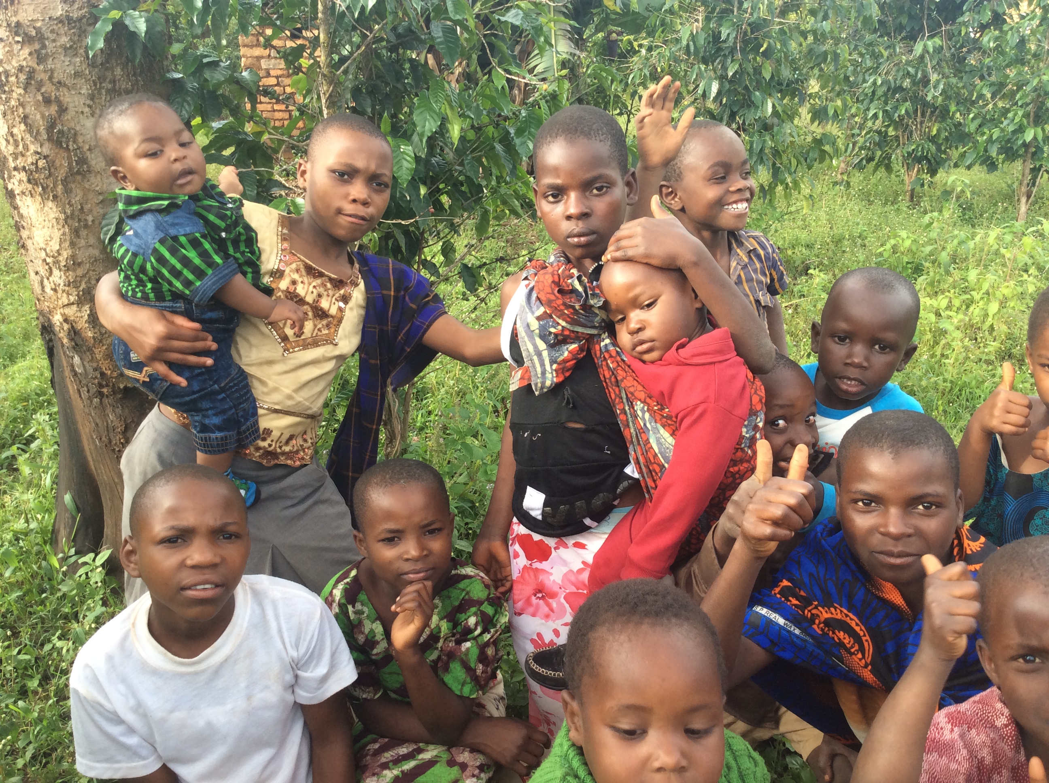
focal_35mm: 32
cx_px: 524
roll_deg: +1.5
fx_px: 968
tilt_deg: -20.2
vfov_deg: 44.1
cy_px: 392
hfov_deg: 56.9
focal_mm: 3.3
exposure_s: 1/119
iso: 32
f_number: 2.4
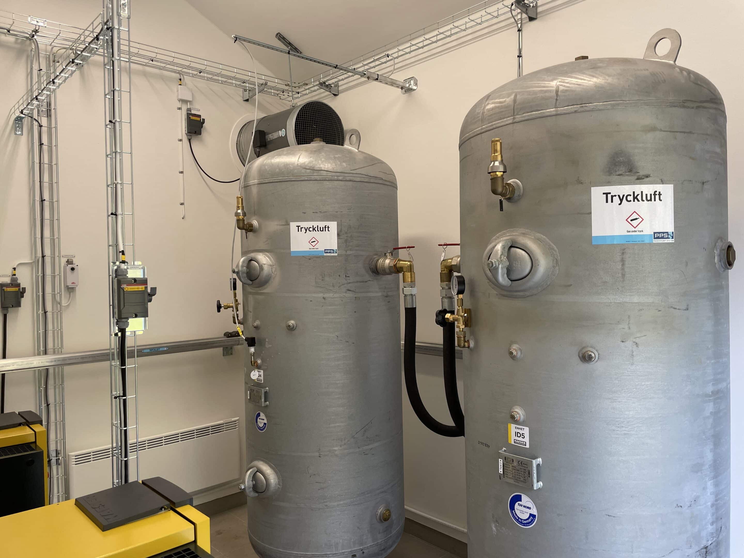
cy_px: 279
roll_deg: +1.4
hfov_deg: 67.3
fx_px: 559
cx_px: 372
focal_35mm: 26
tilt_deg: -0.6
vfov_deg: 53.1
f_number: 1.6
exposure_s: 1/121
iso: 80
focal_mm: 4.2
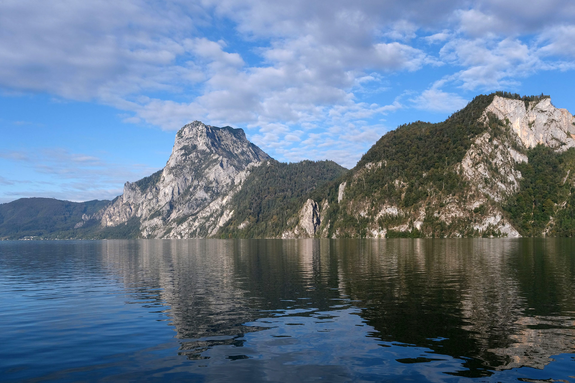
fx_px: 463
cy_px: 192
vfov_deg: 45.0
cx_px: 288
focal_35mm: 29
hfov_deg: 63.7
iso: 400
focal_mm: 19.2
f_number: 8
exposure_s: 1/950
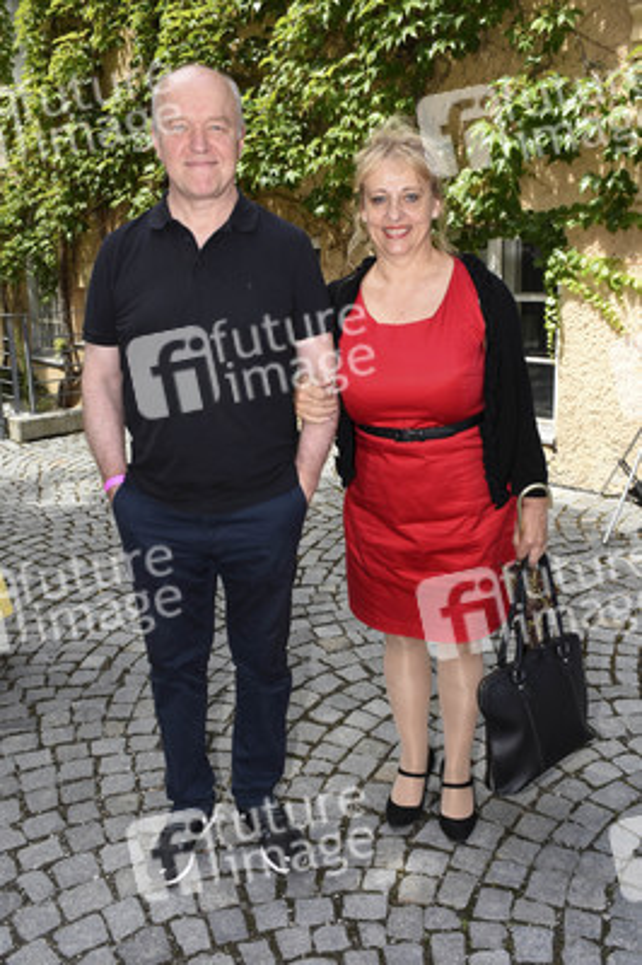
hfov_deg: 39.9
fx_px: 884
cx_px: 321
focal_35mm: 33
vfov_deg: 57.3
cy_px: 482
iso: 320
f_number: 9
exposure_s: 1/160
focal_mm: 22
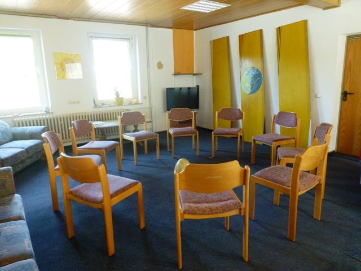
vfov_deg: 56.8
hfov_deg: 71.6
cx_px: 180
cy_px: 136
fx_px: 250
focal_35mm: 24
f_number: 3.3
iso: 400
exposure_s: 1/30
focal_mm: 4.3
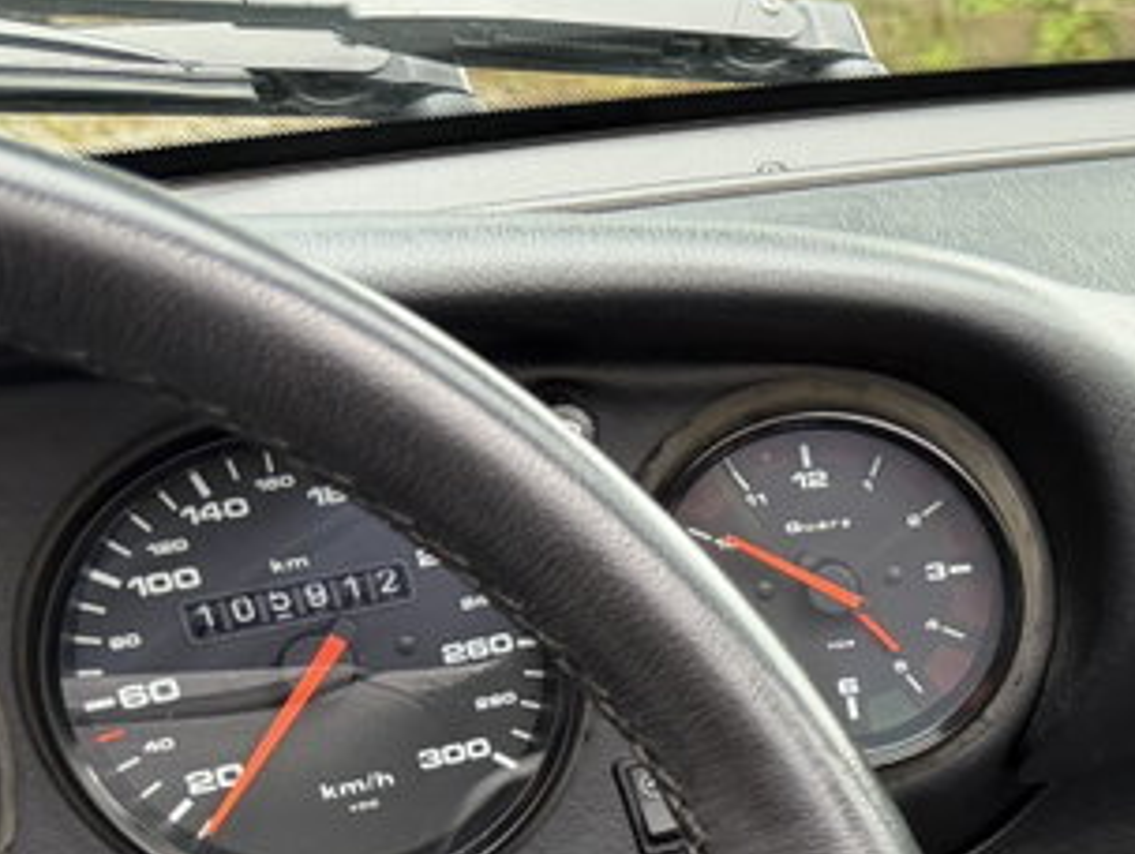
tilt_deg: -26.3
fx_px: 2659
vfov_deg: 17.4
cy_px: 1011
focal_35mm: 81
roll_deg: +0.6
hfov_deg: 20.2
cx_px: 1768
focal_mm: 6.76
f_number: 1.78
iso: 125
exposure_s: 1/121
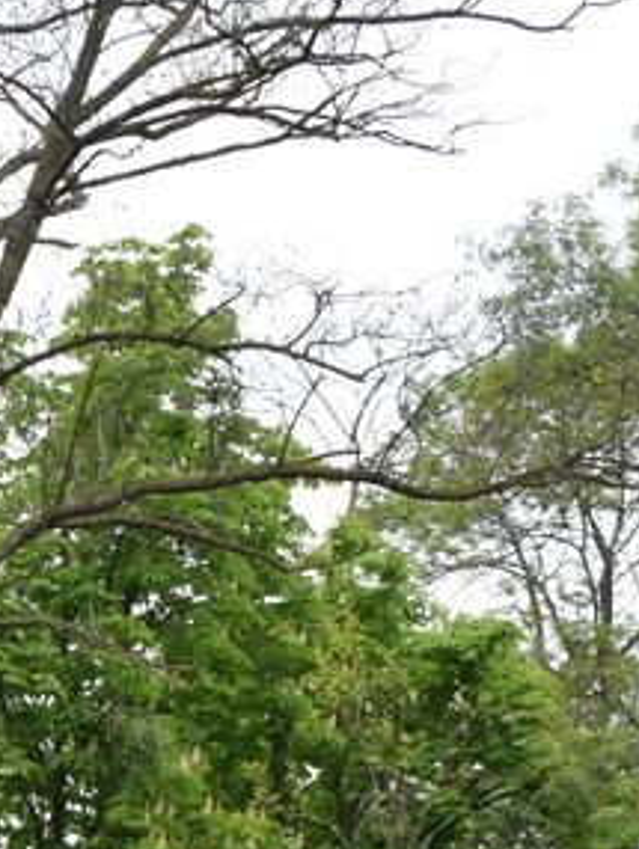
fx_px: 3170
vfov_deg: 14.5
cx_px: -639
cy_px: 1153
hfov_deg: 10.6
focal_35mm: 129
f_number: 8
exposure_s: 1/250
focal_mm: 20
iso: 200
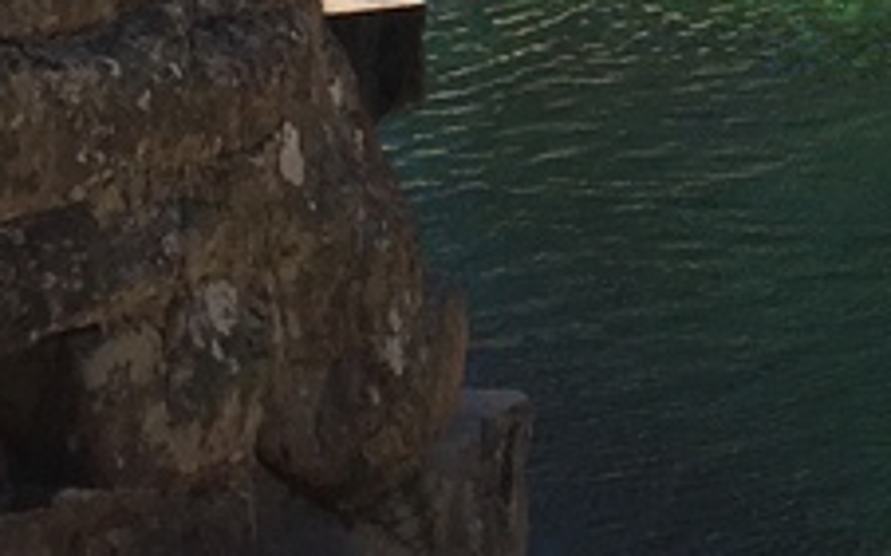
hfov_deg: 12.5
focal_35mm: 163
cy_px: -540
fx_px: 3956
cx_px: 1112
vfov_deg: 7.7
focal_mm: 4.15
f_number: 2.2
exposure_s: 1/1582
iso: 32
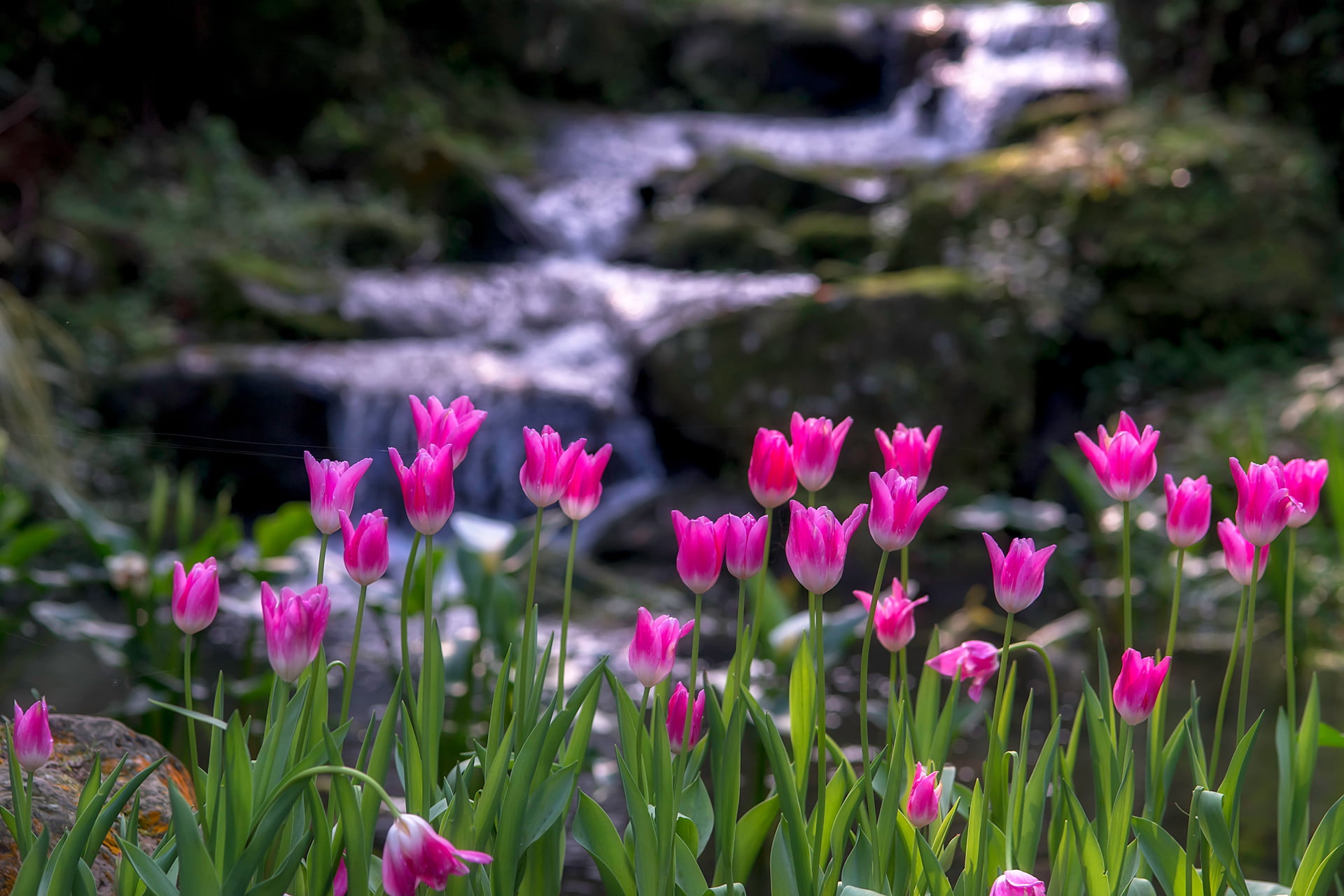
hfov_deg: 19.5
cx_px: 672
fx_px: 3921
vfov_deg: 13.0
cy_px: 448
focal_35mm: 105
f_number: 5.6
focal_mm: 105
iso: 320
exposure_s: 1/500
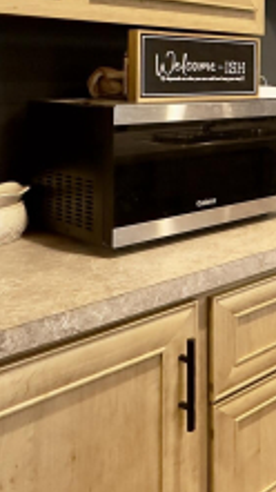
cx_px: 424
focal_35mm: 46
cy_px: 76
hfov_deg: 21.4
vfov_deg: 42.0
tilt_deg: +0.0
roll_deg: -0.5
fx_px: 600
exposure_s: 1/60
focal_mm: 2.22
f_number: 2.2
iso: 320
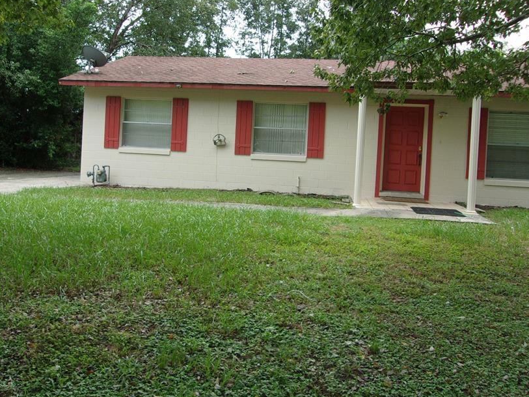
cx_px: 245
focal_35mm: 34
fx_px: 520
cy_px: 171
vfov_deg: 41.7
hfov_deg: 53.9
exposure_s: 1/300
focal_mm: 4.9
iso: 80
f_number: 3
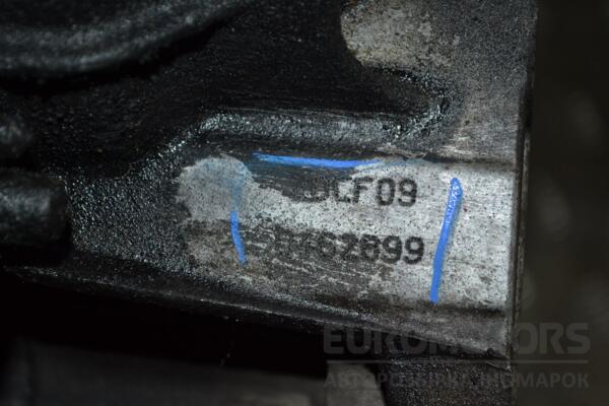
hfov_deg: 24.6
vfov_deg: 16.6
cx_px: 304
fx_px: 1396
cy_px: 203
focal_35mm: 82
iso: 450
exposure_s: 1/60
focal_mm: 55
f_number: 5.6
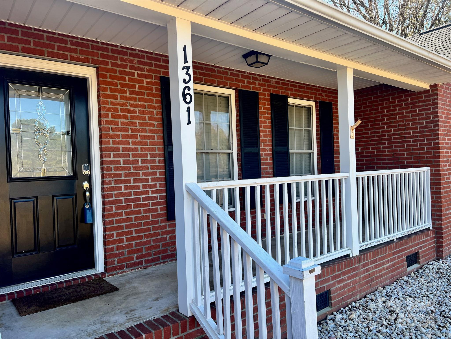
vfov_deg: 53.1
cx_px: 226
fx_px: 339
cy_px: 170
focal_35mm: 26
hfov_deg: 67.3
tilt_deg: +0.3
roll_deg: +3.2
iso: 50
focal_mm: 5.7
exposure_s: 1/547
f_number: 1.5
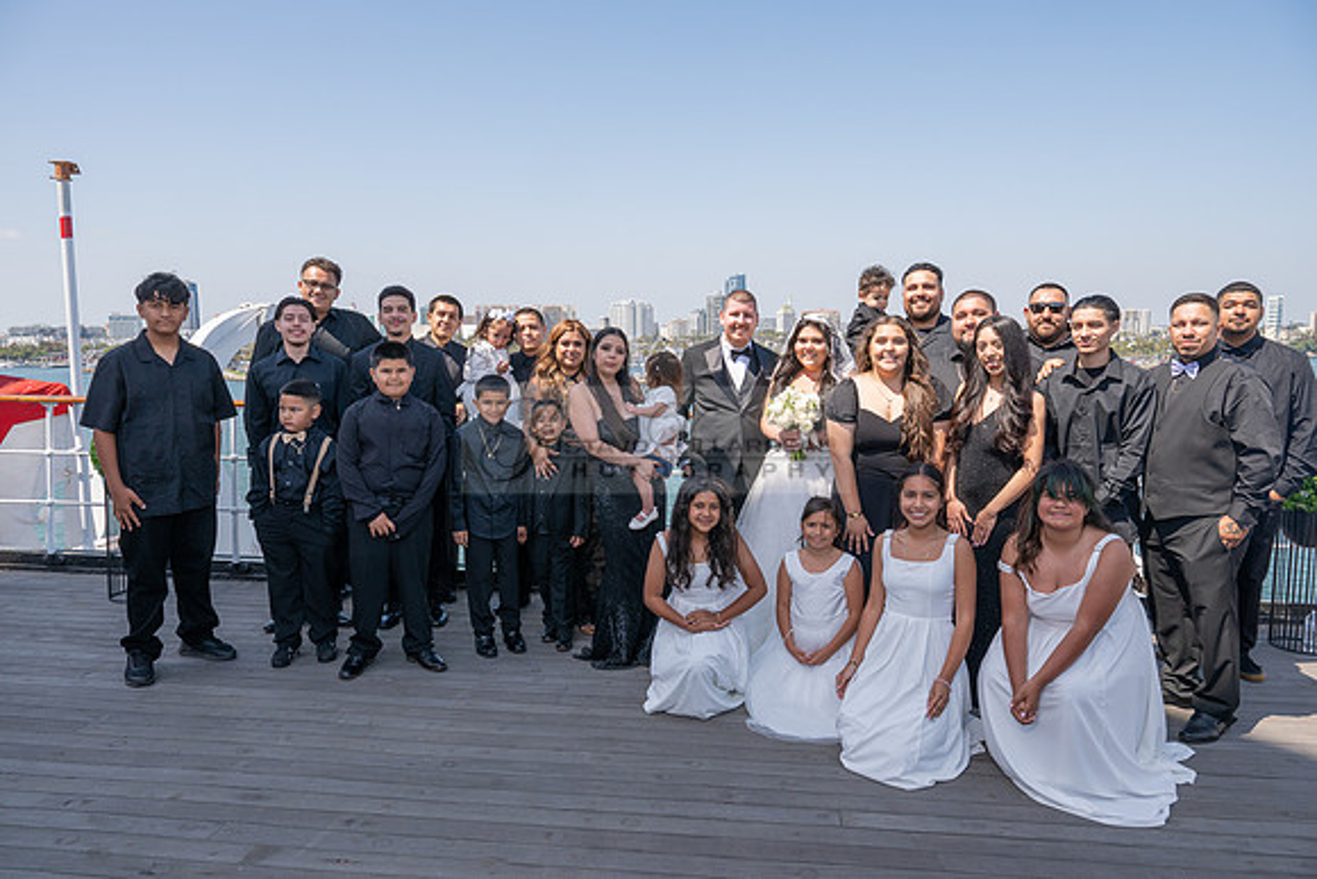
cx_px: 658
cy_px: 440
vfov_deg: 53.2
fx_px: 878
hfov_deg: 73.7
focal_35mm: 24
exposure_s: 1/200
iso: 200
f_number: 10
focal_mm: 24
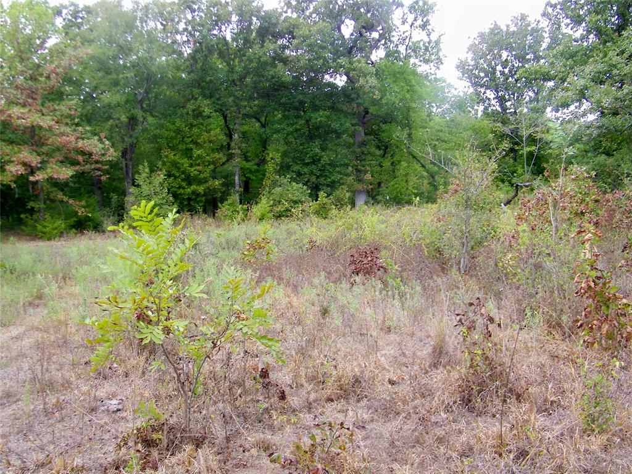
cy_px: 237
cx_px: 316
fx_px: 584
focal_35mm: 32
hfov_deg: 56.8
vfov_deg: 44.2
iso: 80
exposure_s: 1/100
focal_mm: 5.8
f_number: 3.6
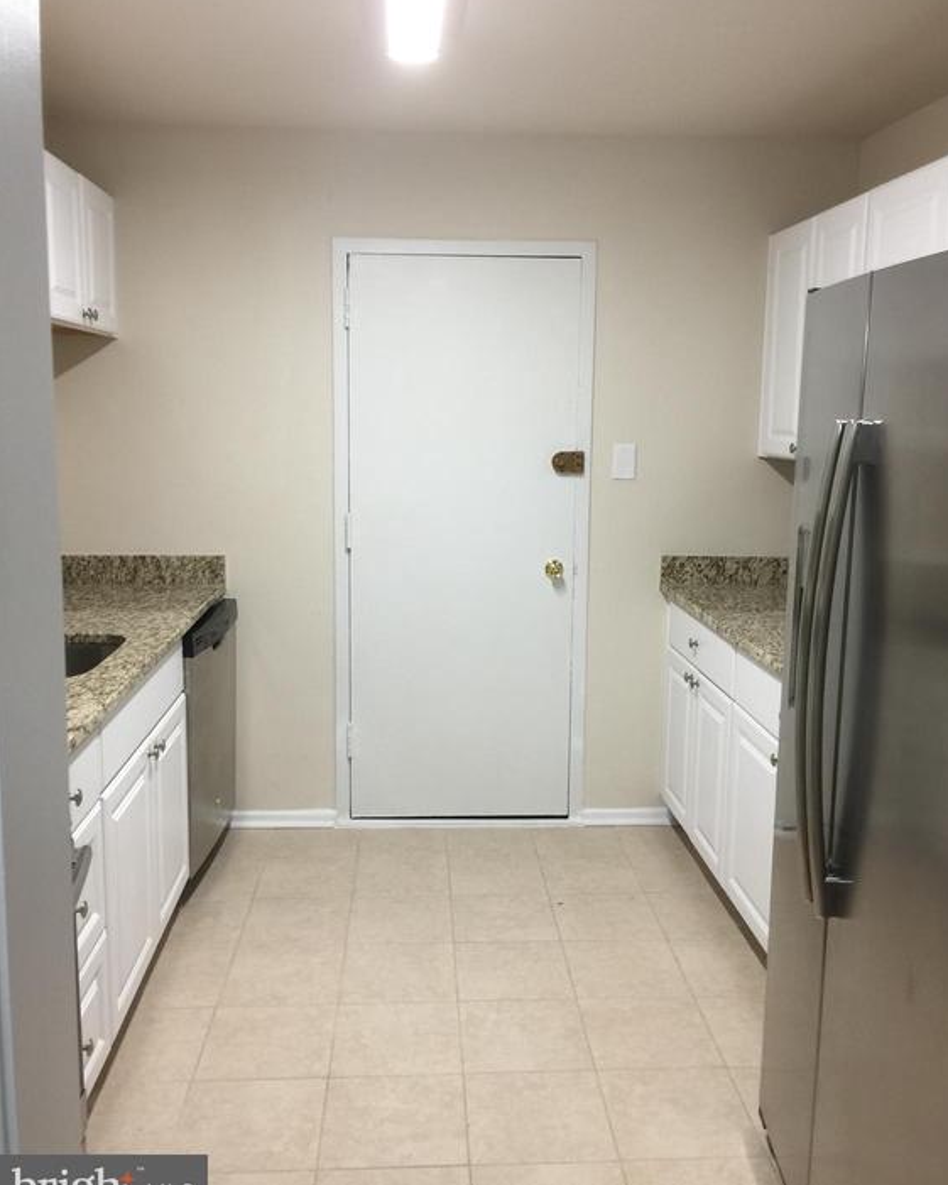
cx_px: 483
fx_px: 1087
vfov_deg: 57.2
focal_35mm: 31
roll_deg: -1.6
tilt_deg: -7.1
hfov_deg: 47.1
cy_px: 575
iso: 32
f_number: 2.2
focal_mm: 4.15
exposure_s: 1/15
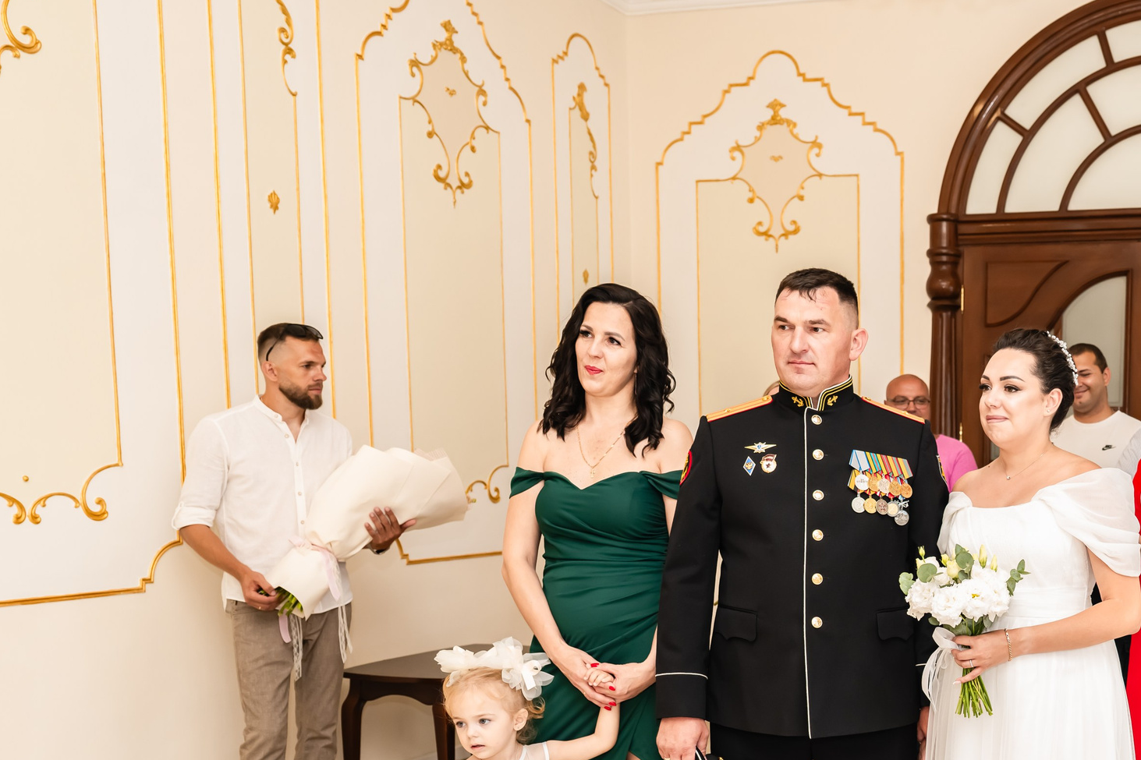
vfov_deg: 31.0
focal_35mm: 42
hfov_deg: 43.2
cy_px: 617
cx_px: 985
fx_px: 1331
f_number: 3.5
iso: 500
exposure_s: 1/250
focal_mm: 24
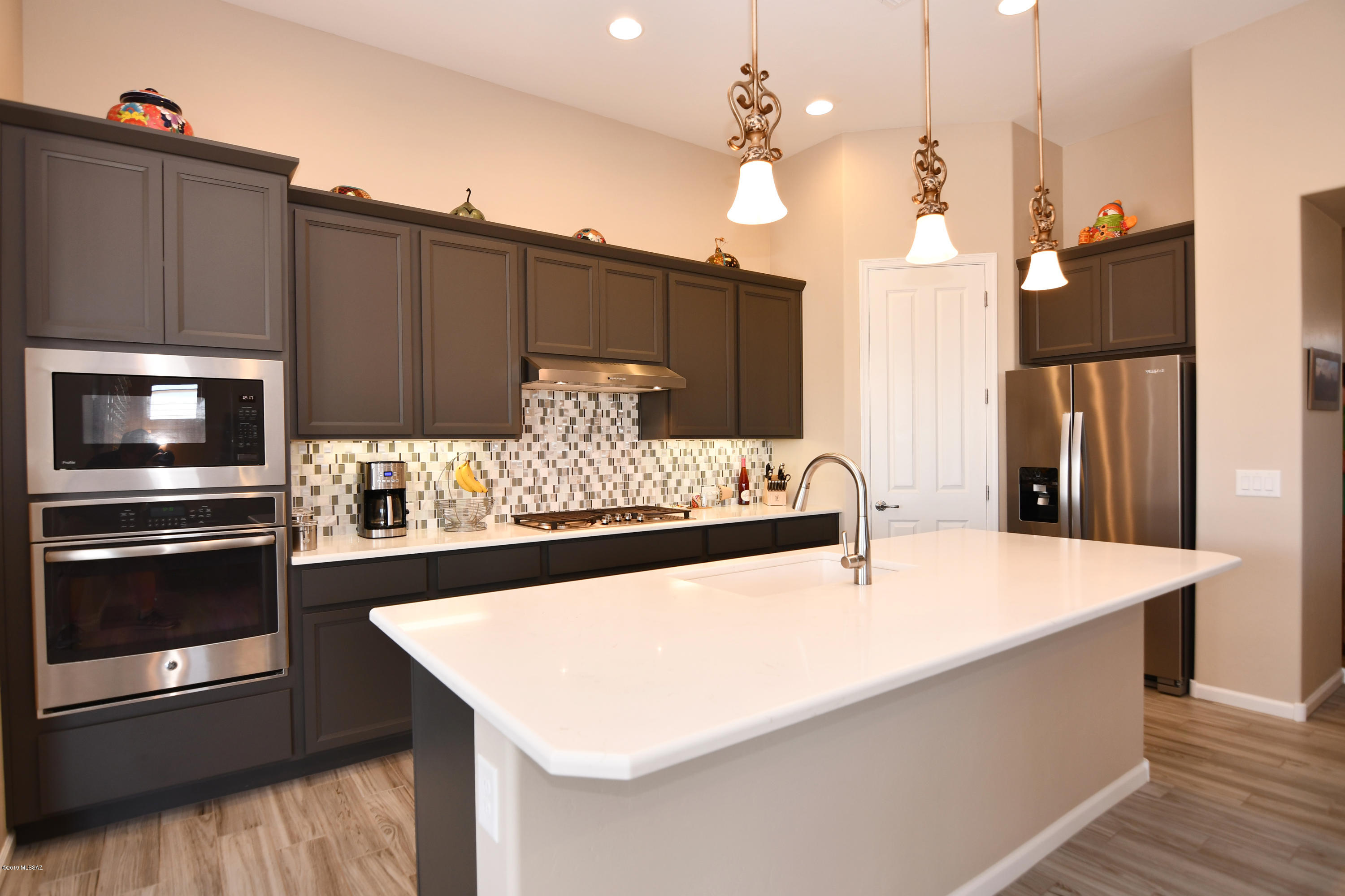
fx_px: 672
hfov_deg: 90.0
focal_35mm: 18
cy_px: 448
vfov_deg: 67.4
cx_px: 672
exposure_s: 1/60
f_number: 4
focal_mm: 12
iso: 280
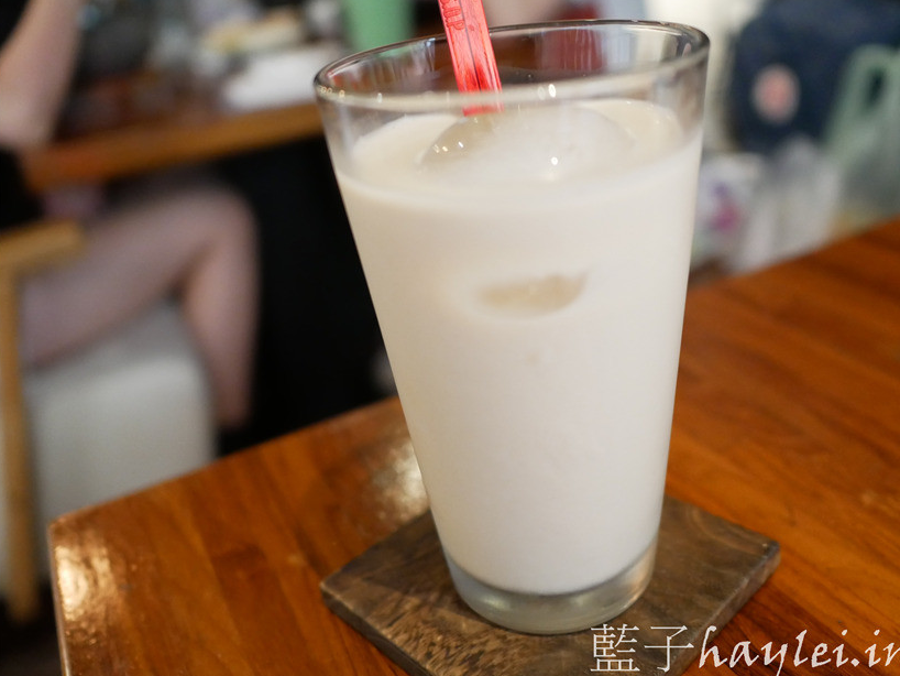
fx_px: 858
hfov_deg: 55.3
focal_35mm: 33
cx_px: 489
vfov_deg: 43.0
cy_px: 342
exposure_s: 1/60
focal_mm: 15
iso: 2500
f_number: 1.7
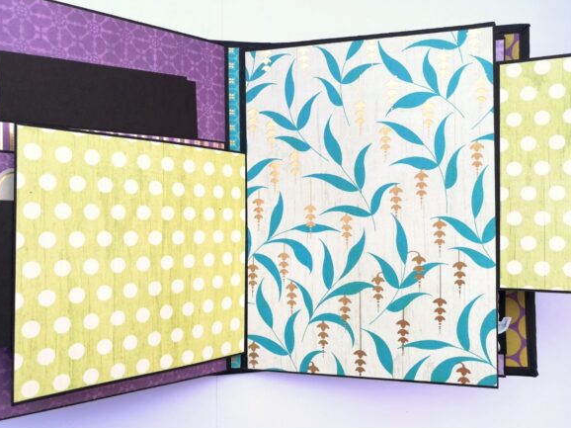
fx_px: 445
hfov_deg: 65.3
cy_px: 214
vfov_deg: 51.3
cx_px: 284
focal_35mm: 27
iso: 64
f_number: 2.2
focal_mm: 3.83
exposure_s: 1/33.3
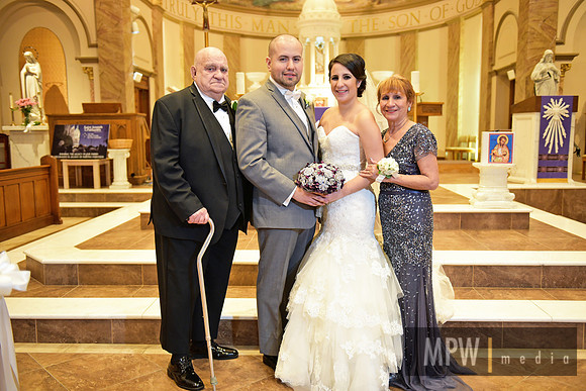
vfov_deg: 38.9
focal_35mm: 34
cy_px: 196
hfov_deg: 55.8
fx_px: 554
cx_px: 293
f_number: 2.8
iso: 2000
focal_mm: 34
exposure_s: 1/160
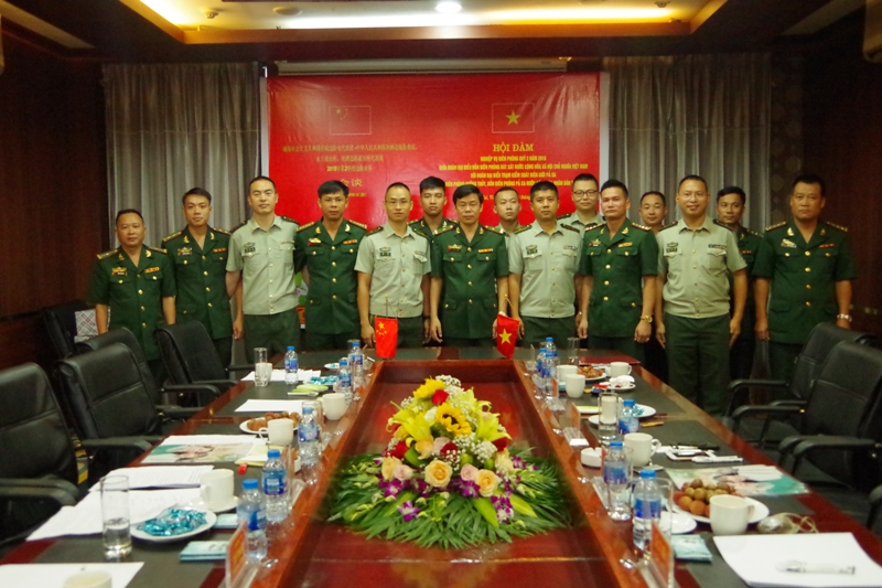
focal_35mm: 31
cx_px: 441
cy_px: 294
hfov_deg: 60.3
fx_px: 759
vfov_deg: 42.3
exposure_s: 1/100
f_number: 4.5
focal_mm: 21
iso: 6400
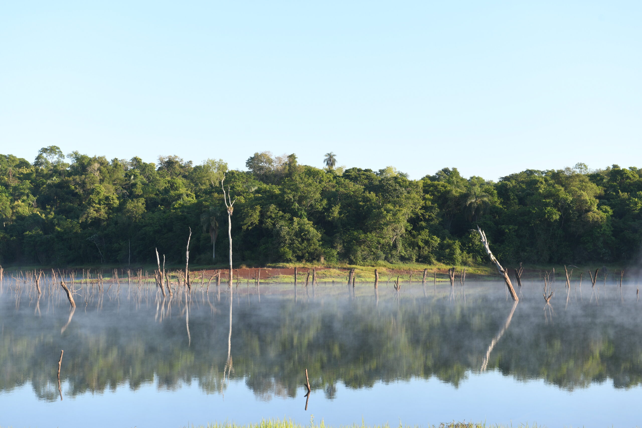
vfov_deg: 19.5
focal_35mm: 70
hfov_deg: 28.8
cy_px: 214
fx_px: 1248
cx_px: 321
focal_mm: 70
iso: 125
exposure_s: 1/160
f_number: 6.3
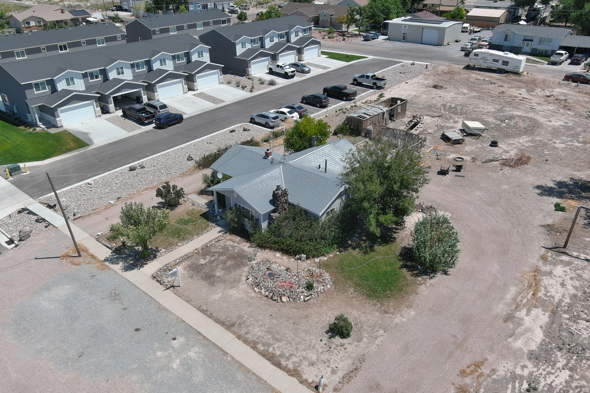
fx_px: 475
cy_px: 196
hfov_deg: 63.7
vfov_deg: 45.0
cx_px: 295
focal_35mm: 29
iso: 100
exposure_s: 1/1600
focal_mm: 10.13
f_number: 2.8
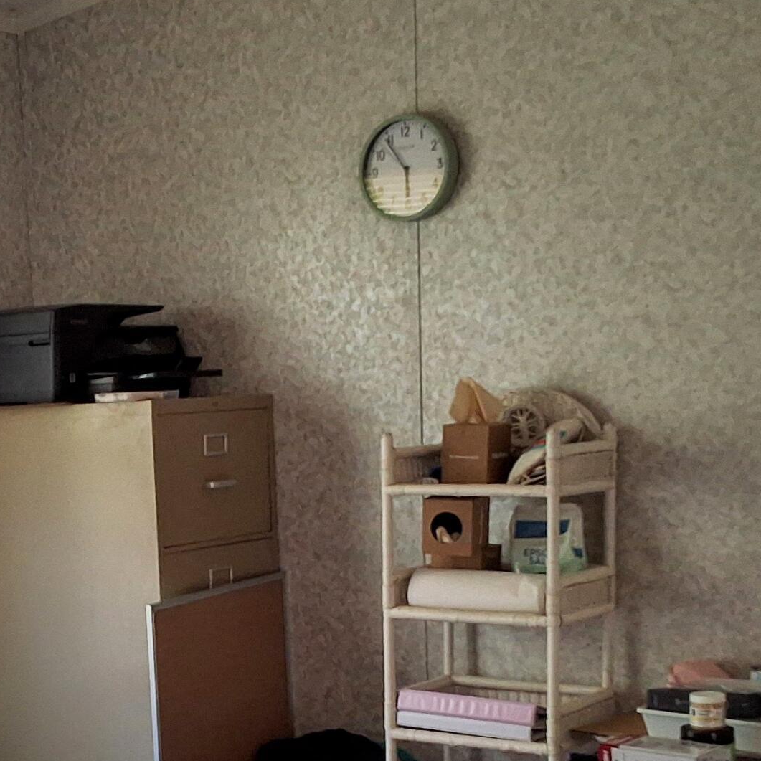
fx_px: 1741
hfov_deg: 24.0
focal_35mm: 70
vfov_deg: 24.0
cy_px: 672
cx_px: 81
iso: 160
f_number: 1.9
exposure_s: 1/40
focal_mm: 2.91
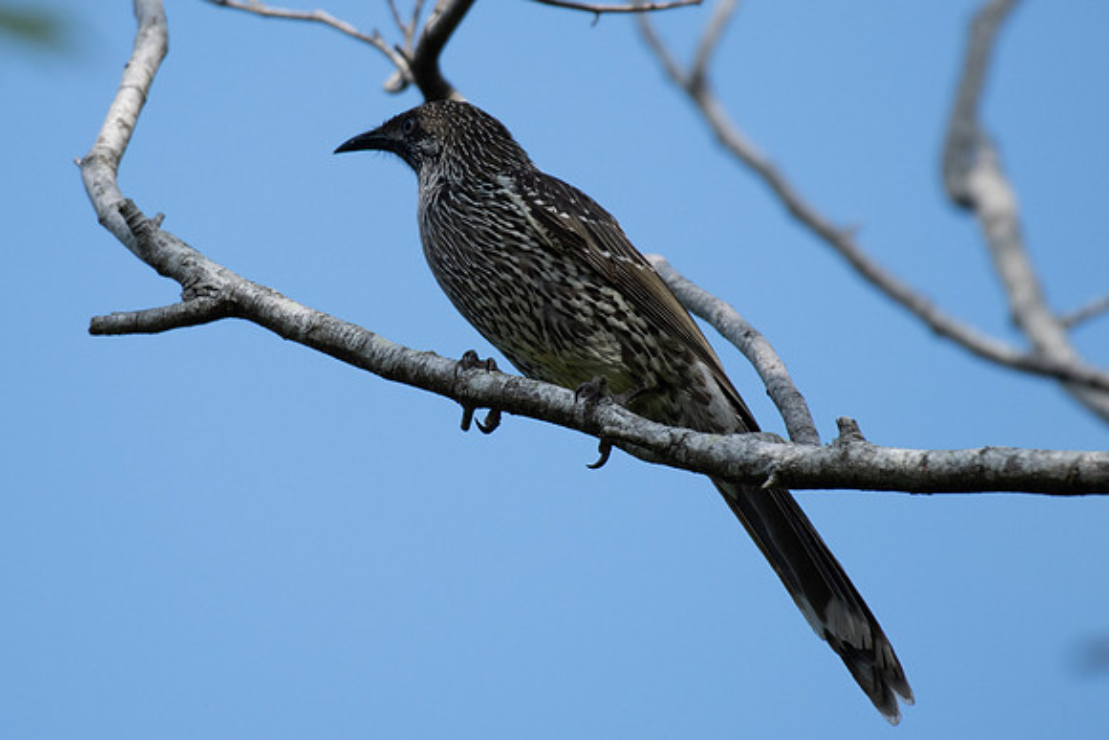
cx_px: 412
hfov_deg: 2.1
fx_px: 30703
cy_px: 299
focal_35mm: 996
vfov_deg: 1.4
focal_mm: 500
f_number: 5.6
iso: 200
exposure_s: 1/1250
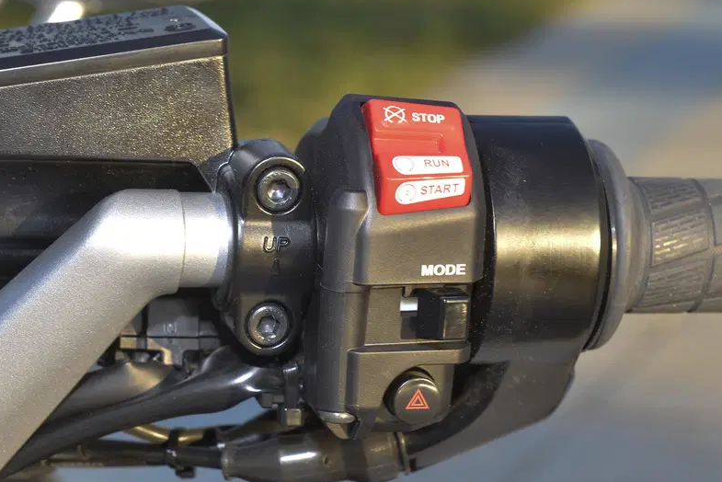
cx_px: 314
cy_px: 272
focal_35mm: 107
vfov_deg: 12.8
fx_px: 2147
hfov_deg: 19.1
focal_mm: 70
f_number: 9
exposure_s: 1/80
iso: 100
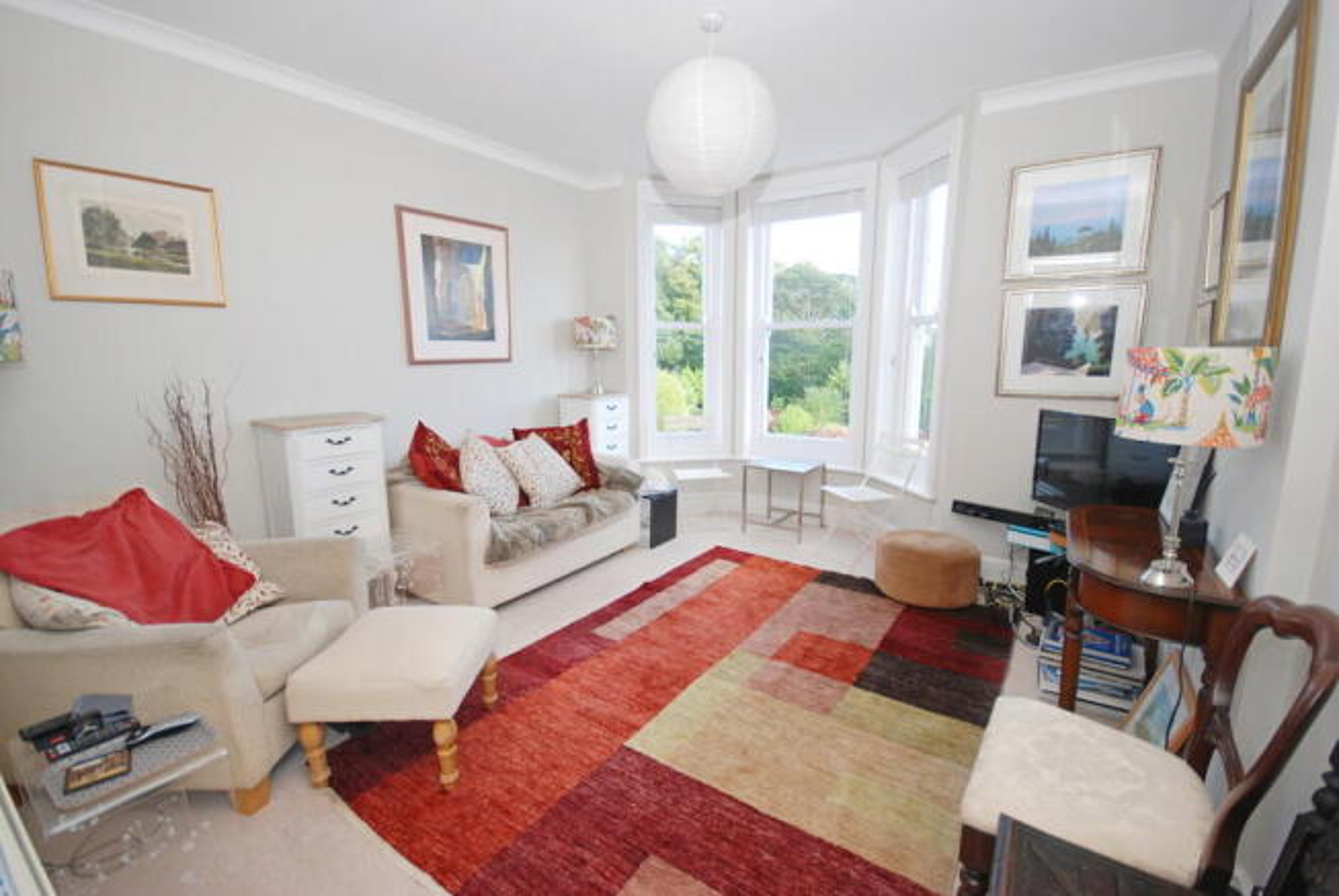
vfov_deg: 77.5
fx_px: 559
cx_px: 670
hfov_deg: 100.3
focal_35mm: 15
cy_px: 448
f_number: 4
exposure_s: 1/60
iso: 160
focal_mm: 10
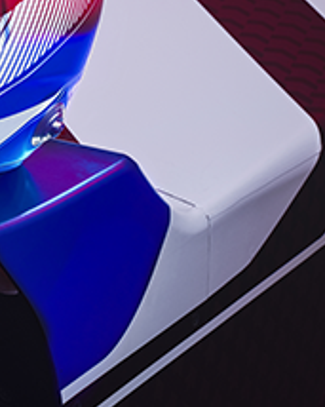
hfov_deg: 7.8
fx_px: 2238
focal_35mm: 186
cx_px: -422
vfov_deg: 10.2
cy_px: -87
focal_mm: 64
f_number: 11
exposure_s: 1/8
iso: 125
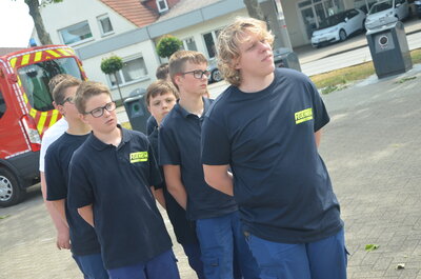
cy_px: 140
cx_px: 210
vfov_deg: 21.5
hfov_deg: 32.0
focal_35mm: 63
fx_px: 735
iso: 200
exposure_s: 1/160
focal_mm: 42
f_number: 6.3
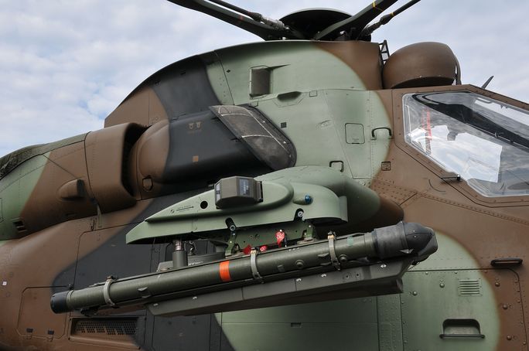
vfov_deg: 36.8
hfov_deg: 53.2
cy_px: 176
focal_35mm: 36
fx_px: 528
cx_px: 264
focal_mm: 24
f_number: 16
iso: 250
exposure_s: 1/80
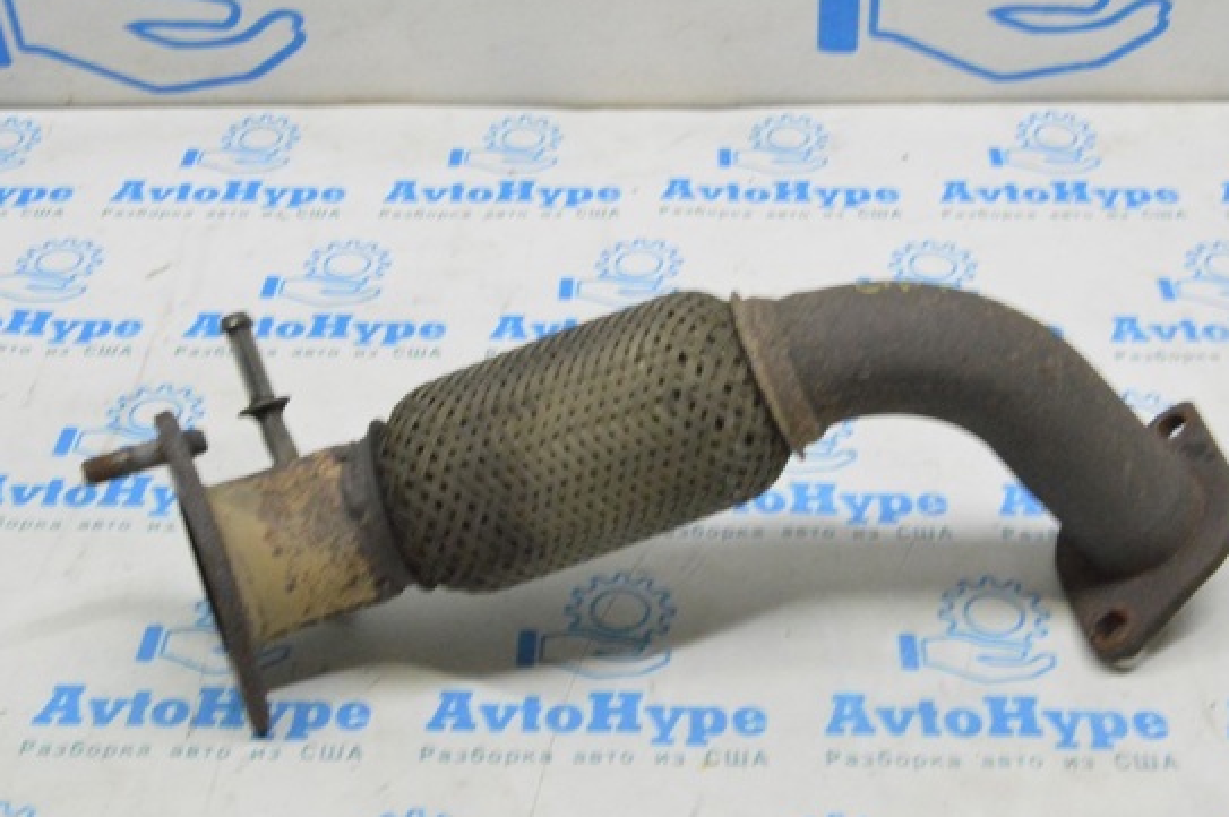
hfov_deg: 37.5
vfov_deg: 25.5
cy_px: 377
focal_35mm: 53
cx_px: 634
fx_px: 1808
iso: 6400
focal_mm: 30
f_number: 20
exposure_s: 1/20
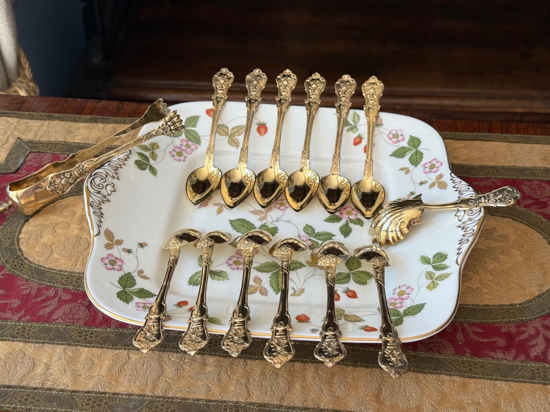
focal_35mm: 48
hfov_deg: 39.7
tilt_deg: -40.7
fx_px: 763
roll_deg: +1.0
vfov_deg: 30.3
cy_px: 206
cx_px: 275
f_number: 1.78
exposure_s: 1/187
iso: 64
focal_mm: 6.76
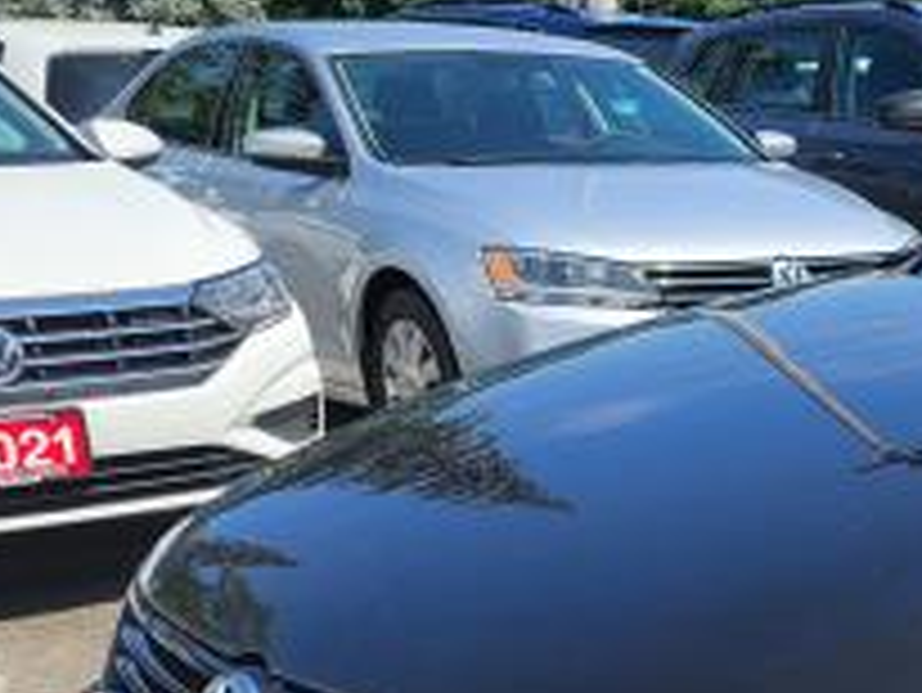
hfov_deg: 20.9
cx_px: 1340
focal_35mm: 81
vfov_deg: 17.7
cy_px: 711
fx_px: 2159
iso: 40
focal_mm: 5.4
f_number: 1.8
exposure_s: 1/1814
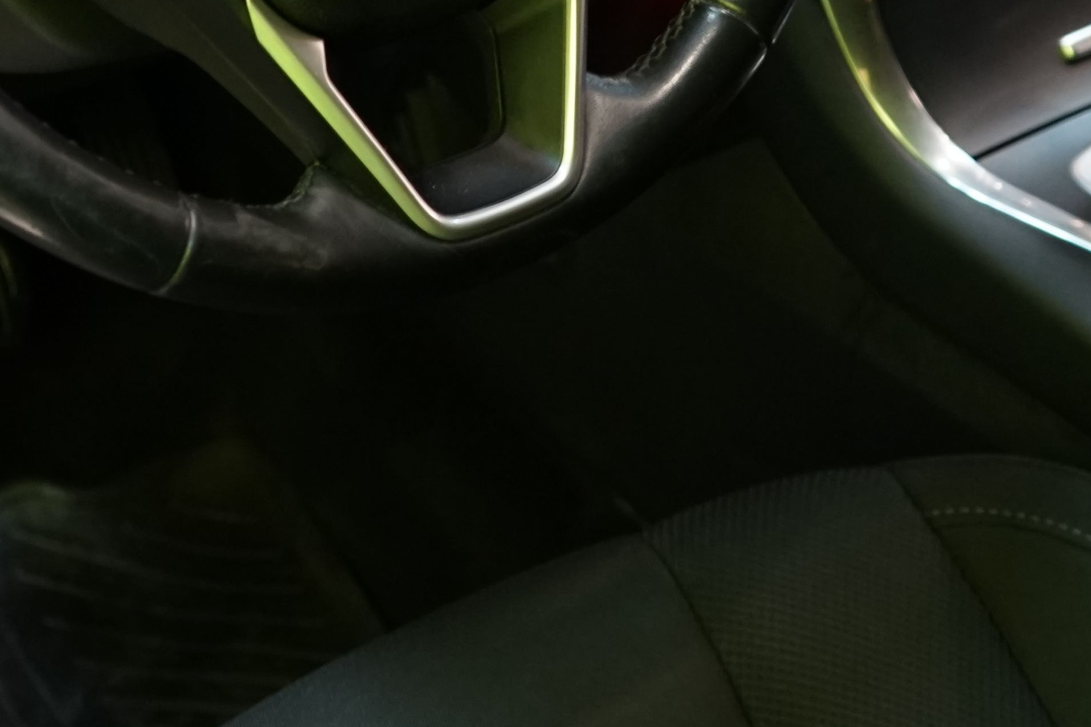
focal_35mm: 94
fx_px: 2849
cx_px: 602
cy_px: 4
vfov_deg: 14.3
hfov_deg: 21.7
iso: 1250
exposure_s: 1/30
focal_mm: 30
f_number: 3.5
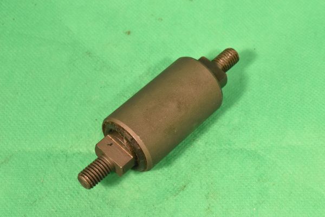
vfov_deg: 16.6
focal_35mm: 82
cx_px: 162
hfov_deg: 24.6
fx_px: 745
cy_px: 108
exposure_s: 1/100
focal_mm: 55
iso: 3200
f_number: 18
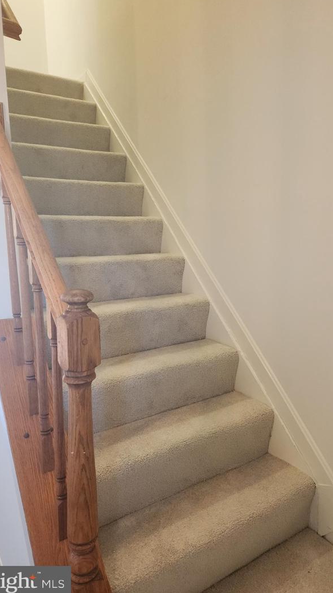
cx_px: 202
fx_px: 408
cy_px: 291
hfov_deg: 44.1
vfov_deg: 71.9
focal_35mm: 26
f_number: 1.8
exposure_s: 1/60
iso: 200
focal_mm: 5.4
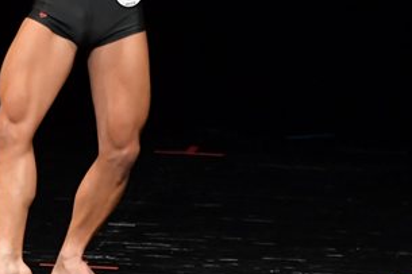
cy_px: 13
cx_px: 80
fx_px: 8716
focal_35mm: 762
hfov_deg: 2.7
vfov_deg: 1.8
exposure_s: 1/400
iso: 3200
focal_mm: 200
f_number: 5.6
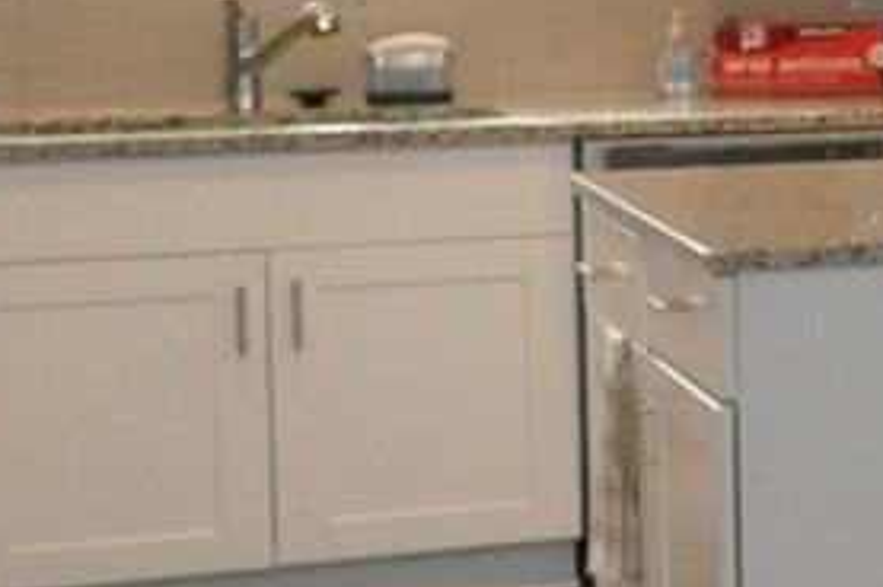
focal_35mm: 133
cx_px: 3172
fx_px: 3258
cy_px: 57
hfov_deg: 9.1
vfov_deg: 10.2
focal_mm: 12
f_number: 7.1
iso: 2000
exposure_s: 1/60
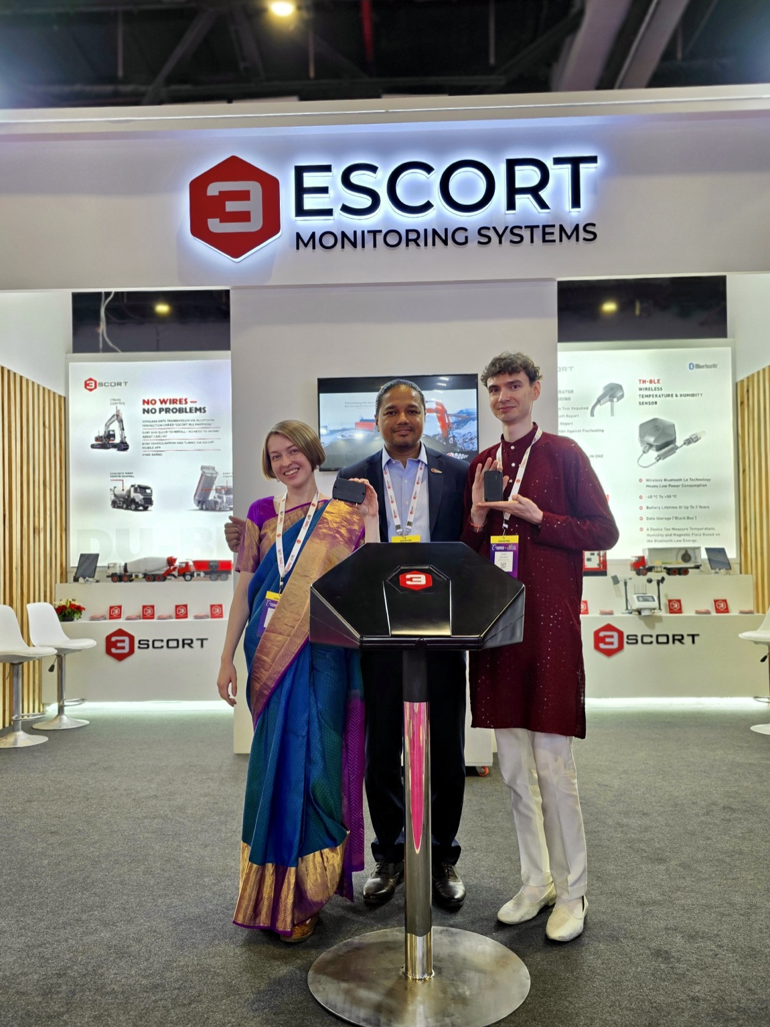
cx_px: 384
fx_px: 712
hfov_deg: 56.8
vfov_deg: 71.6
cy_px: 535
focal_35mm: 24
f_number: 1.7
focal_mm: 6.3
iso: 40
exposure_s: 1/100
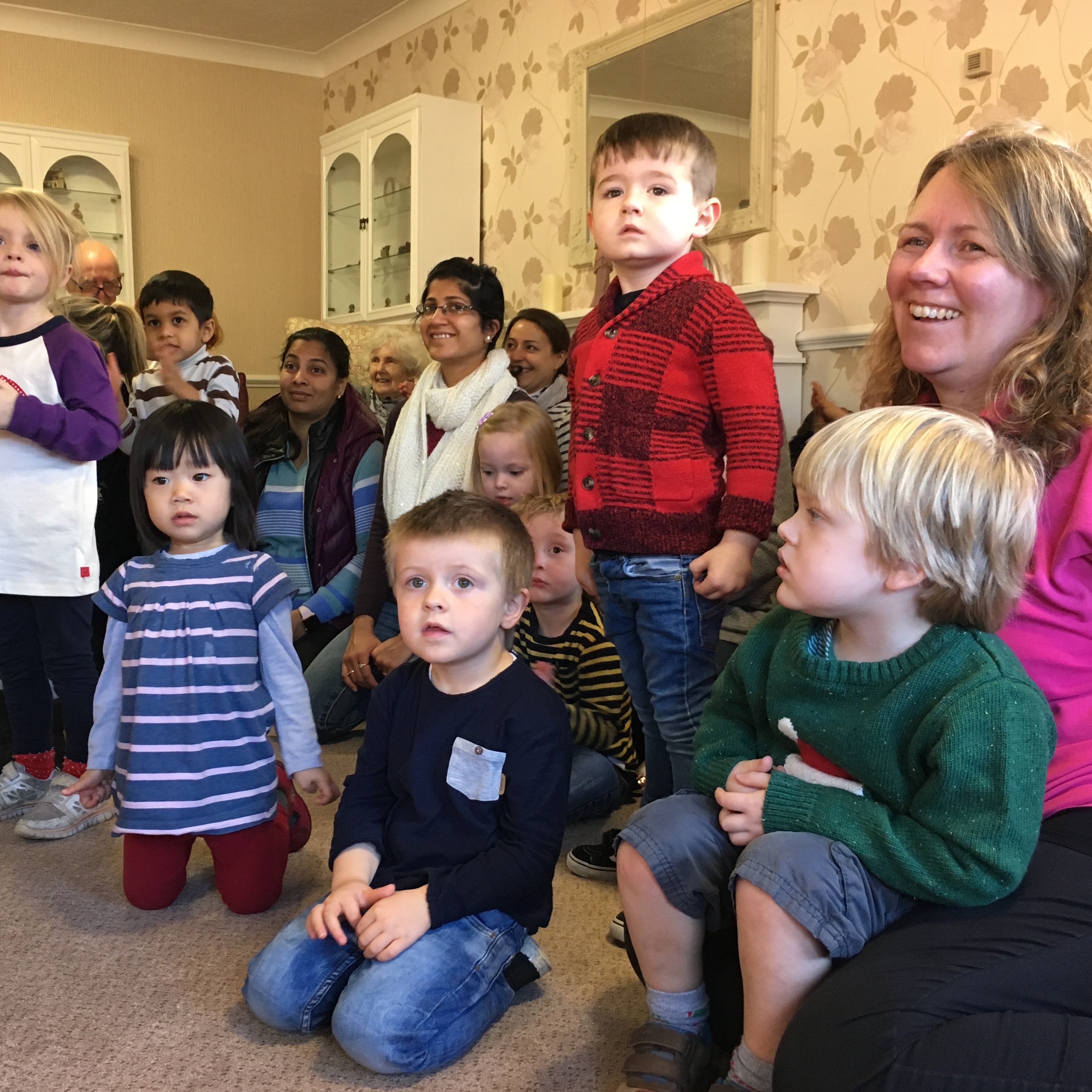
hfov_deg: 47.0
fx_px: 1249
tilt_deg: -5.6
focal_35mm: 35
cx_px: 451
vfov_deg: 47.2
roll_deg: +1.4
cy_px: 555
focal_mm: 4.15
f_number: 2.2
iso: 160
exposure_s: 1/33
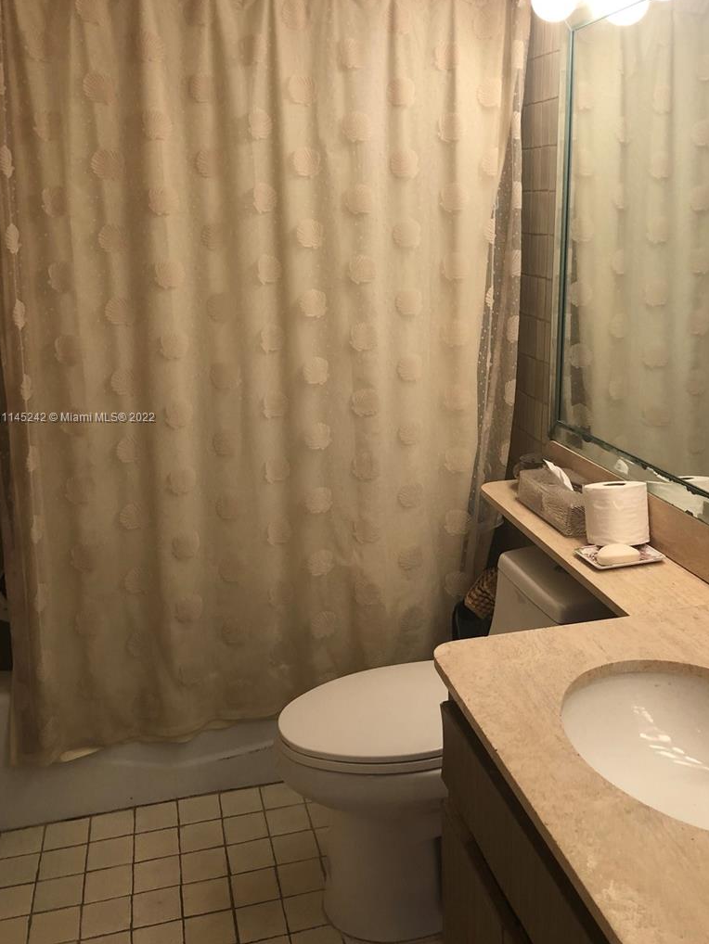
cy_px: 418
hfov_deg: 42.9
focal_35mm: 33
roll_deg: -0.1
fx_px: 901
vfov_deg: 55.2
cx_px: 403
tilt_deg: -12.5
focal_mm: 3.99
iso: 32
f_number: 1.8
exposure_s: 1/30
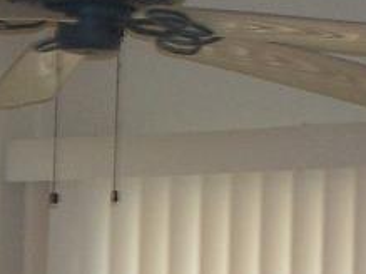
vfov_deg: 4.1
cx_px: -18
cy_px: 729
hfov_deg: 5.7
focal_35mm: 349
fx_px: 3688
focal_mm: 10.7
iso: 125
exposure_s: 1/80
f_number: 3.2
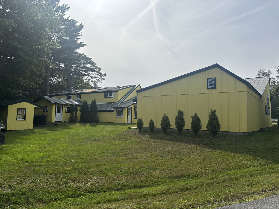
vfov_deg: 53.1
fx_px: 210
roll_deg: -1.6
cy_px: 104
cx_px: 140
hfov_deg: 67.3
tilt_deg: +4.7
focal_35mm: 26
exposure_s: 1/7692
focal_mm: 5.96
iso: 50
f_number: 1.6
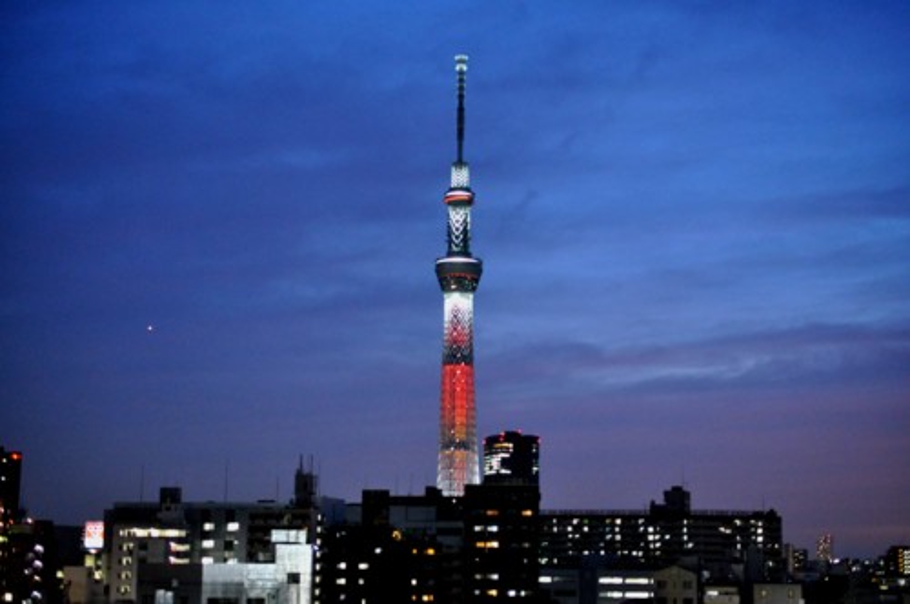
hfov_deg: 33.4
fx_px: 1515
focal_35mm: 60
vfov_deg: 22.6
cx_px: 455
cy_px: 302
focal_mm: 40
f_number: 2.8
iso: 1600
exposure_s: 1/13
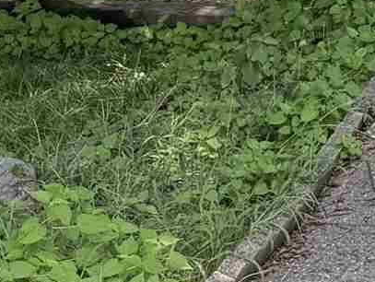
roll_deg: +2.0
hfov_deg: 9.7
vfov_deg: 7.6
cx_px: 878
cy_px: -419
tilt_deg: +1.9
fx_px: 1963
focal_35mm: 181
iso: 80
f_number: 1.78
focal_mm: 6.76
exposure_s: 1/1032
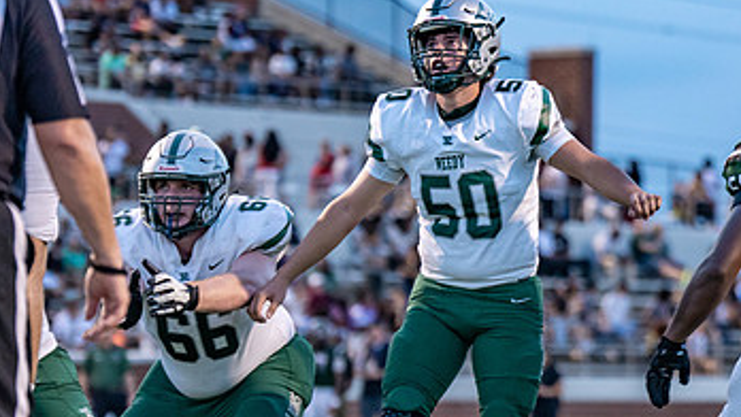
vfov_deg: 4.0
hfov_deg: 7.1
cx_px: 560
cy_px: 349
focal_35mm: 303
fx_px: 5955
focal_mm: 127
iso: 2000
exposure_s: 1/1250
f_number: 2.8
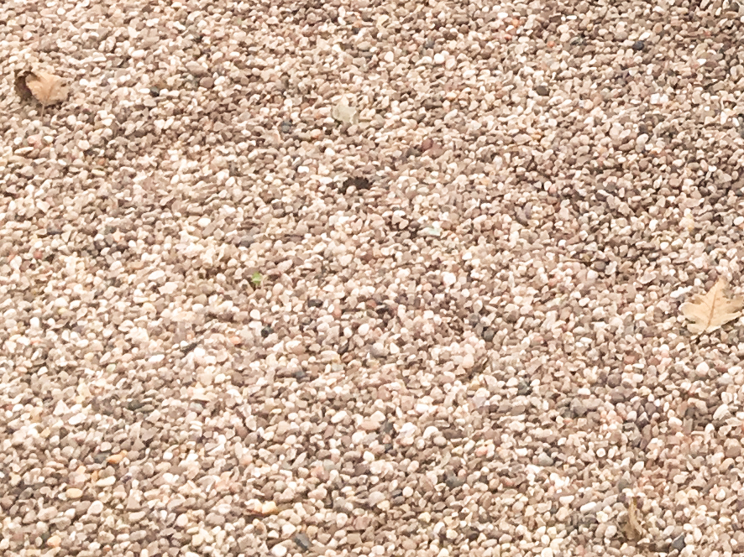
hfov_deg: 13.5
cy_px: -677
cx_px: 1299
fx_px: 2836
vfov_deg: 10.1
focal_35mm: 132
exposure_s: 1/179
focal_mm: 4.15
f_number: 2.2
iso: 25
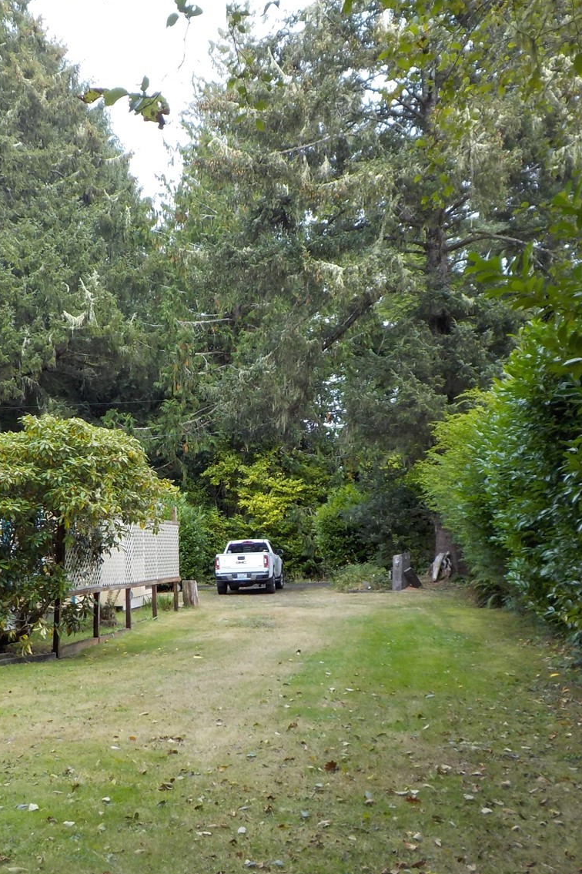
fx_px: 1068
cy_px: 454
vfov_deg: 44.5
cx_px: 213
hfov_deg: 30.4
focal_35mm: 44
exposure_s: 1/40
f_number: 3.3
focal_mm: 4.1
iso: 125
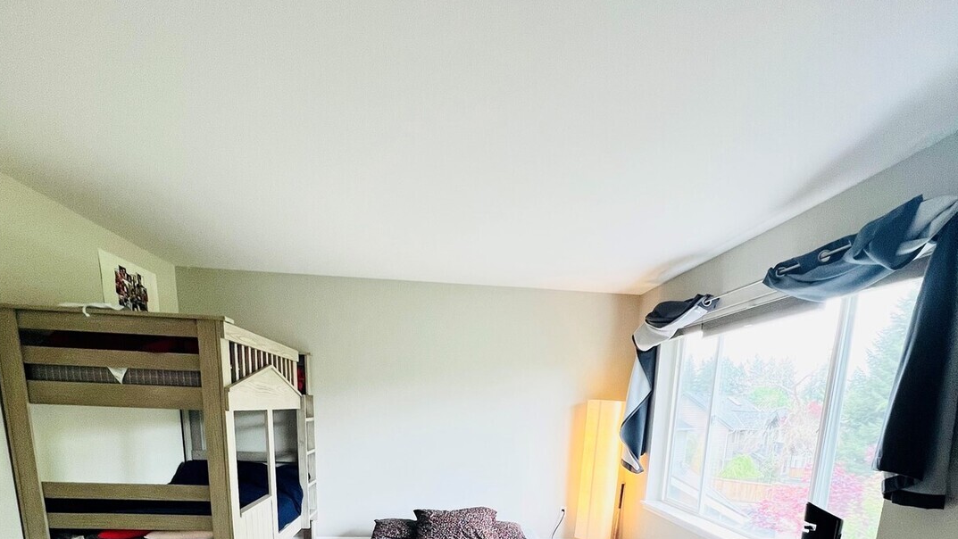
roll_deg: -1.6
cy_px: 519
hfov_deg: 89.6
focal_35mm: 19
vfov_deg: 49.4
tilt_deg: -11.1
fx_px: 483
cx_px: 479
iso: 80
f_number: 1.8
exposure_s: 1/120
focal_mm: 1.57
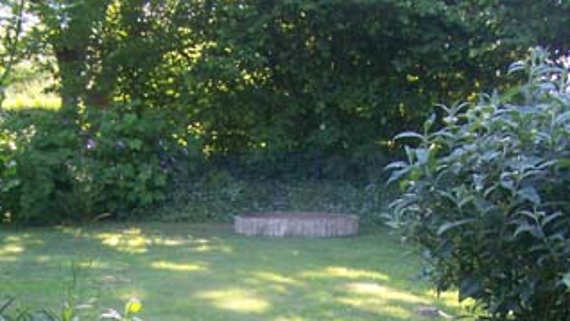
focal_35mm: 78
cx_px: 296
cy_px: 382
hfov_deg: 27.2
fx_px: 1179
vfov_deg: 15.0
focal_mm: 6.3
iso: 160
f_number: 2.8
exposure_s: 1/125
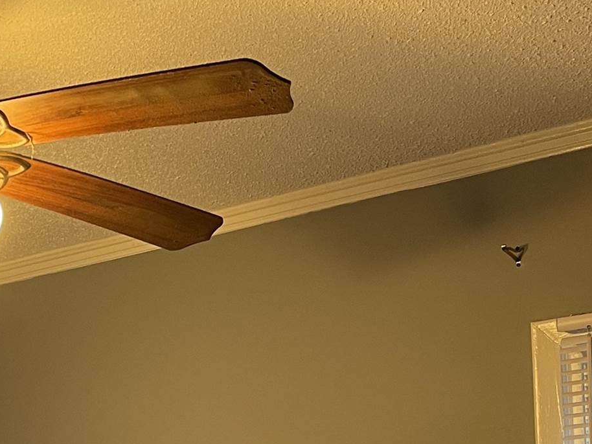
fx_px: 1437
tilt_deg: -0.4
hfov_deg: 22.8
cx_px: 87
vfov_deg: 16.2
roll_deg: +1.8
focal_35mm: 84
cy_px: 648
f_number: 1.6
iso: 200
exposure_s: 1/60
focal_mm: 5.1
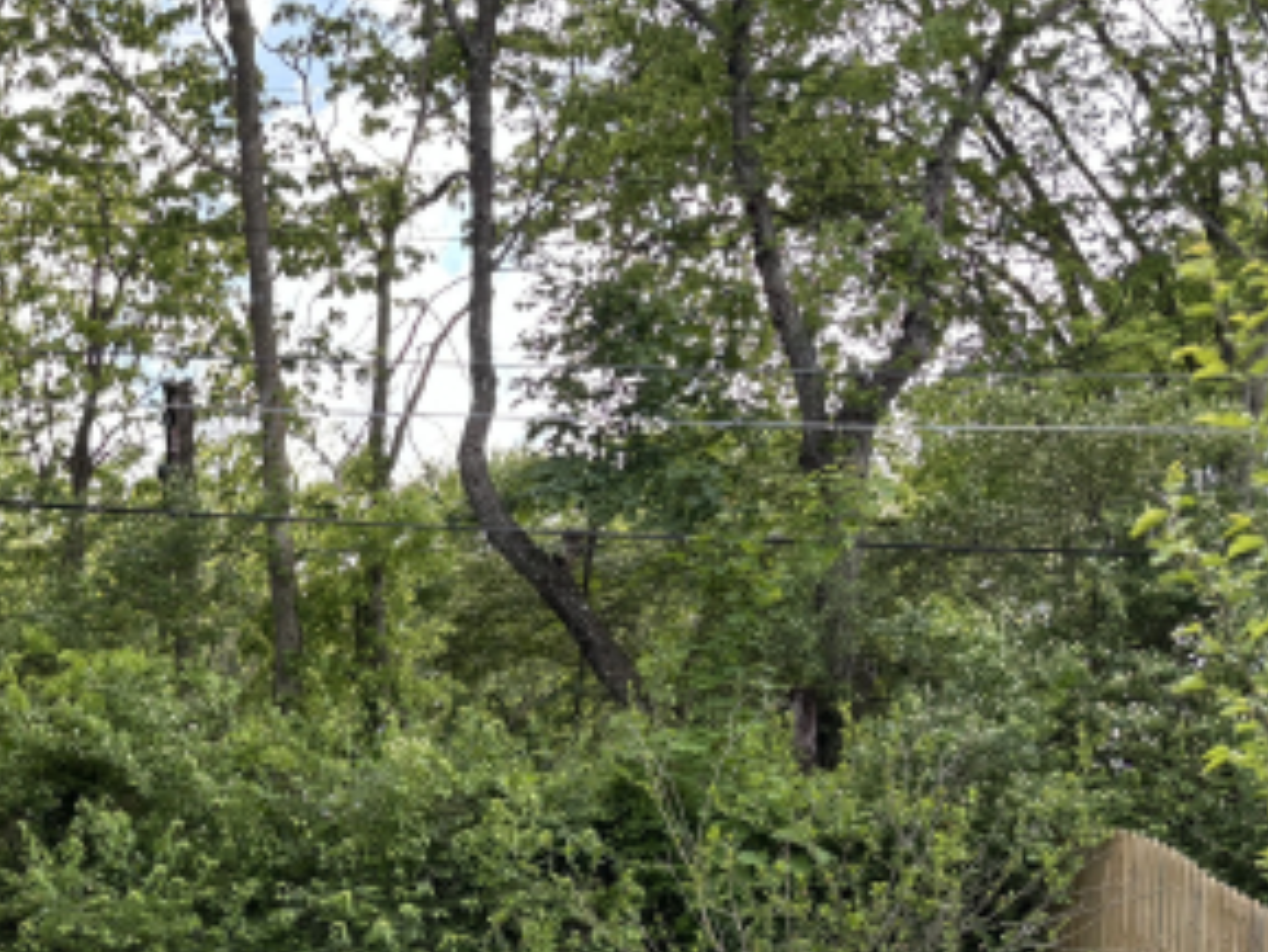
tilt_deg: -1.6
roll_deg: -0.3
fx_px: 2199
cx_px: 90
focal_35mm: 60
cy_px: 1027
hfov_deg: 30.5
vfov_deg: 23.1
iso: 50
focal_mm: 5.96
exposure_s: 1/368
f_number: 1.6
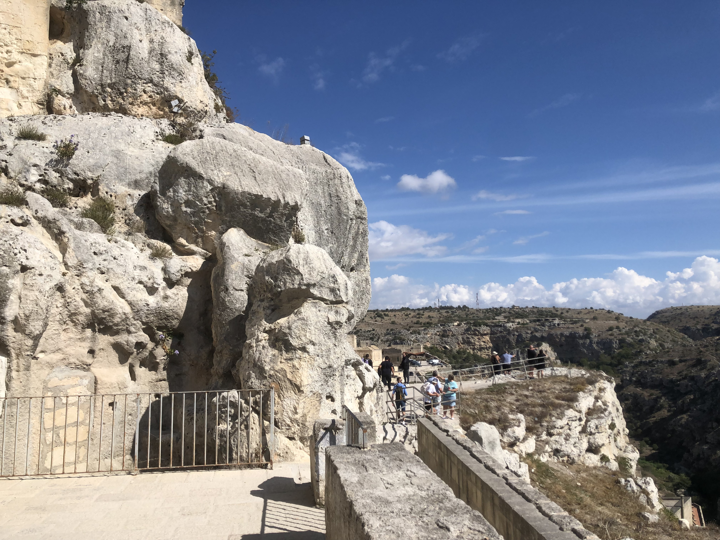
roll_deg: +2.1
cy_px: 270
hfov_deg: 63.4
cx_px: 360
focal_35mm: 28
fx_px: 582
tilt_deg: +6.2
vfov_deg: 49.7
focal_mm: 4
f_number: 1.8
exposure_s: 1/3745
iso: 25
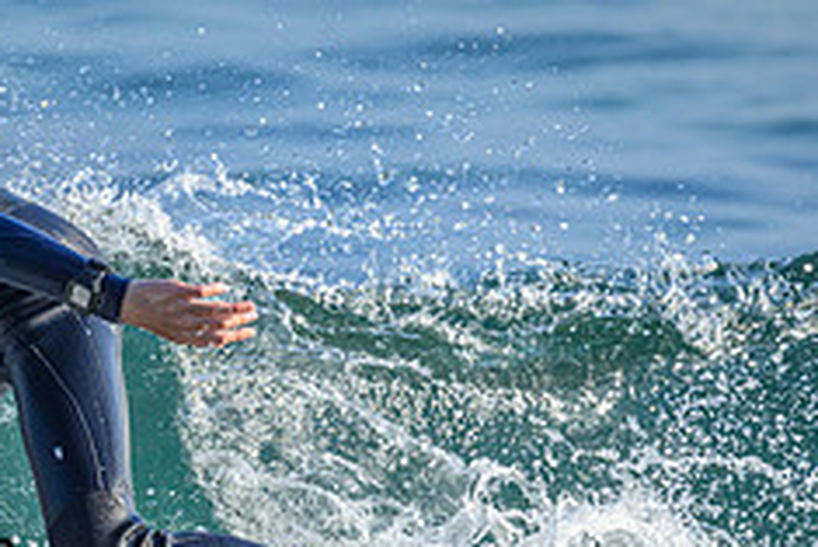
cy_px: 563
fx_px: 44880
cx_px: -38
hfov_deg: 1.0
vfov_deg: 0.7
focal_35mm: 1974
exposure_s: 1/2000
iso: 800
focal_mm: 800
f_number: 6.3
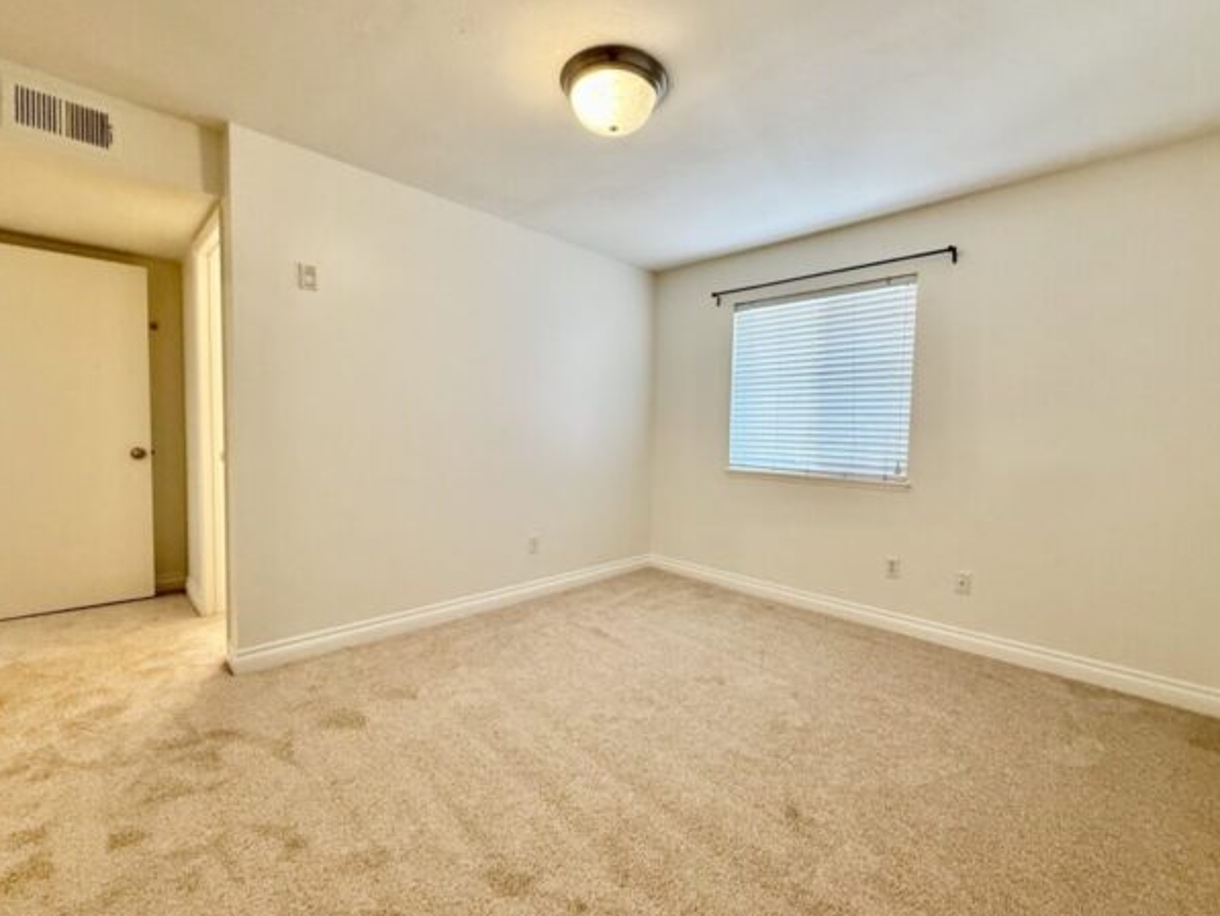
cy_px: 456
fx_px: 529
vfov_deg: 81.8
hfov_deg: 98.1
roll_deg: -1.3
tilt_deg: -1.9
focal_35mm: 15
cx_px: 631
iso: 200
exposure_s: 1/60
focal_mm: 2.22
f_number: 2.2
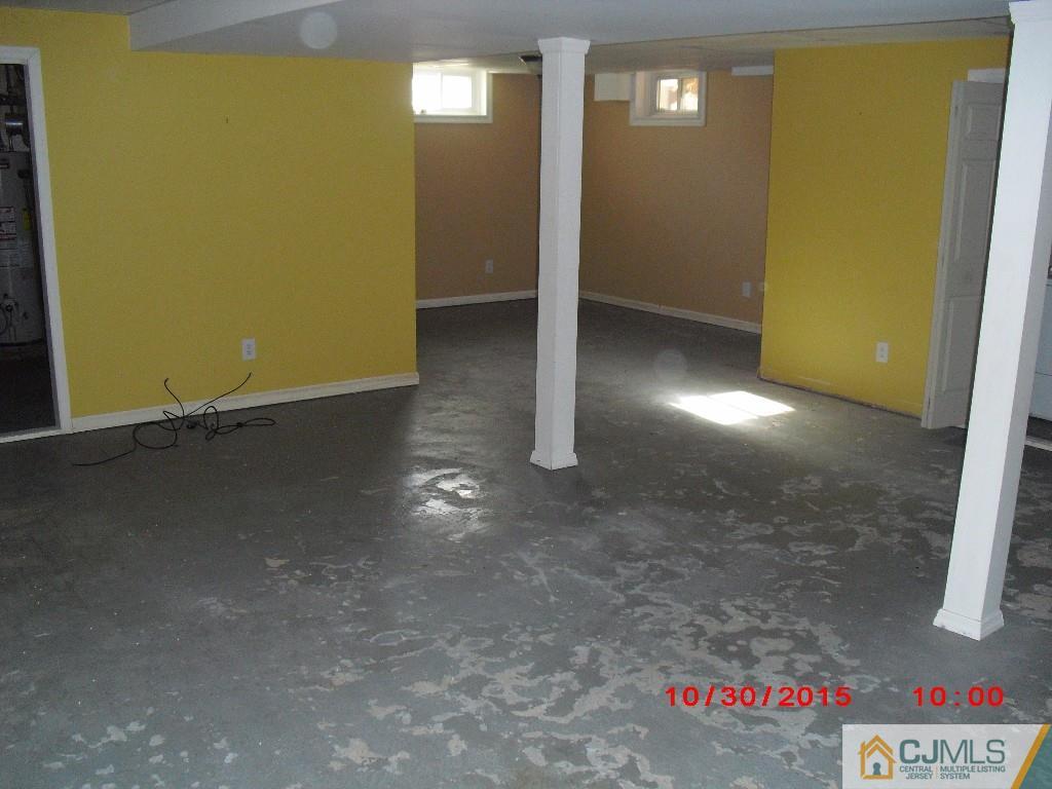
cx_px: 526
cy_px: 394
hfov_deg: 51.4
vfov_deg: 39.7
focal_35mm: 36
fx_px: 1094
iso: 400
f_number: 3.1
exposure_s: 1/60
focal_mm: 6.3
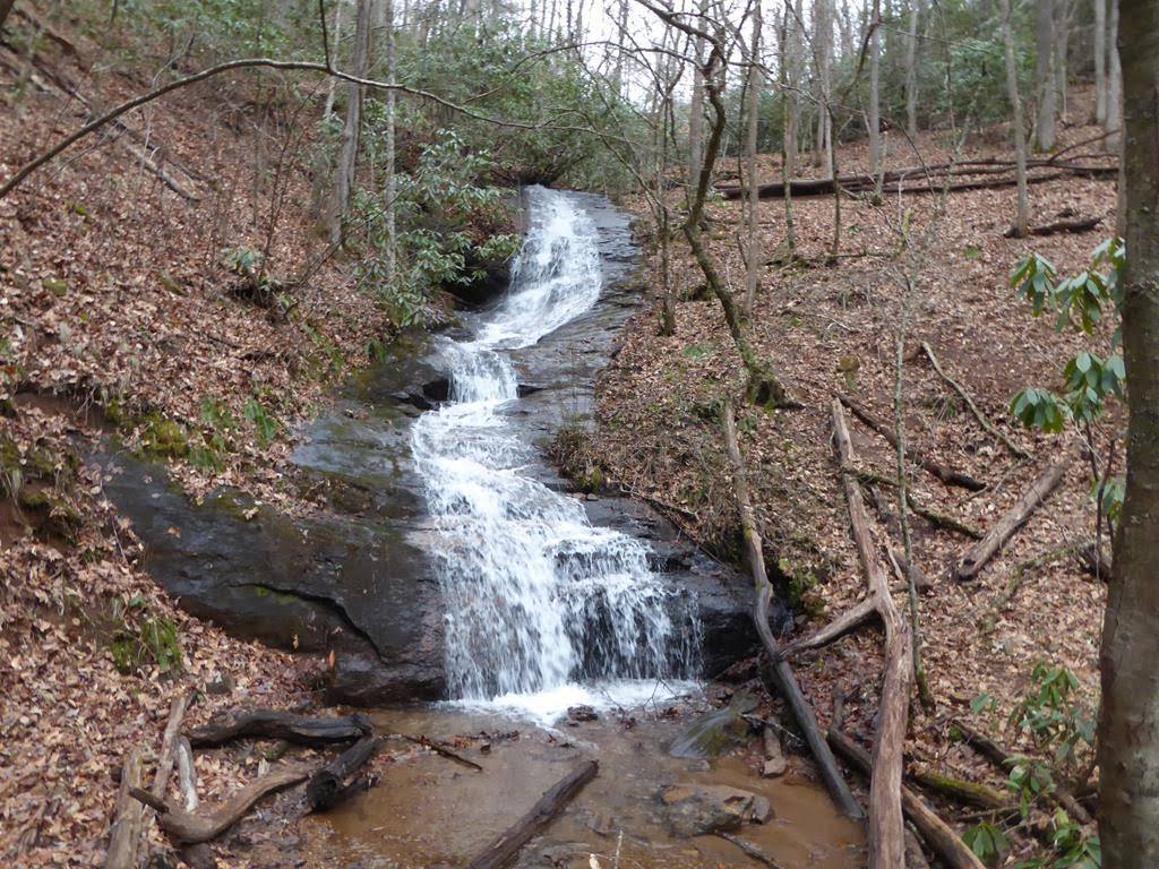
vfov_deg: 56.8
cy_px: 434
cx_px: 580
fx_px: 804
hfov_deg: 71.6
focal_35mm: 24
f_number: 3.3
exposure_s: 1/60
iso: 200
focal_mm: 4.3
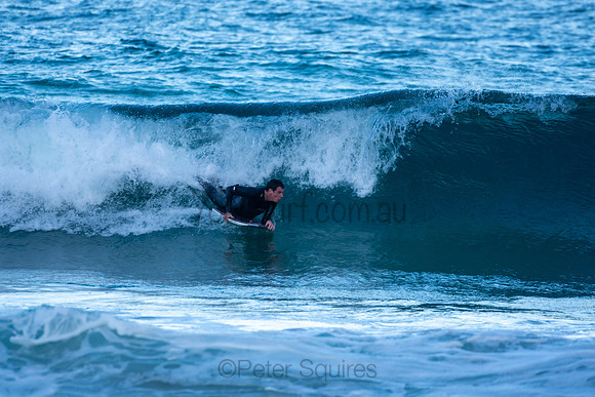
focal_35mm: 750
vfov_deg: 1.8
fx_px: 12398
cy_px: 198
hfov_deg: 2.7
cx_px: 298
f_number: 5.6
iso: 450
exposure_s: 1/800
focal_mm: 500
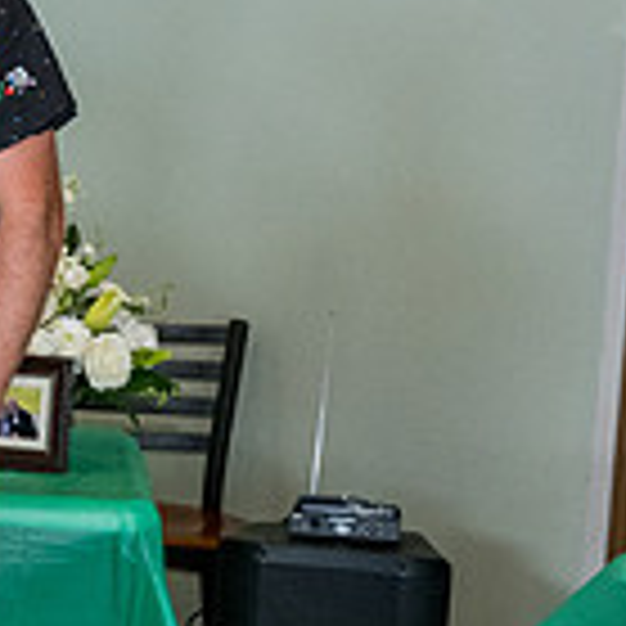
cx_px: -558
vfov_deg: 14.1
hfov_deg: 12.6
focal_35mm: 124
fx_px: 2537
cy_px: 354
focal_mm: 35
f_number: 6.3
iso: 3200
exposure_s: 1/250
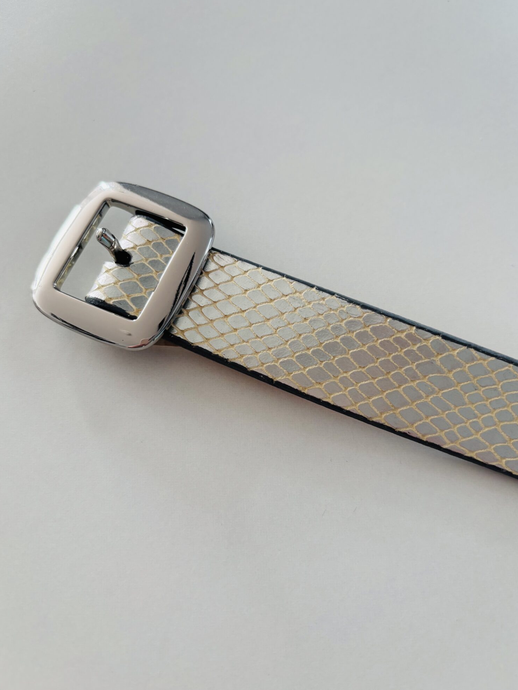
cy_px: 347
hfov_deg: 51.4
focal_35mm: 27
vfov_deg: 65.3
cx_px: 260
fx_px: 539
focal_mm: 5.96
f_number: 1.6
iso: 80
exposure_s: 1/121
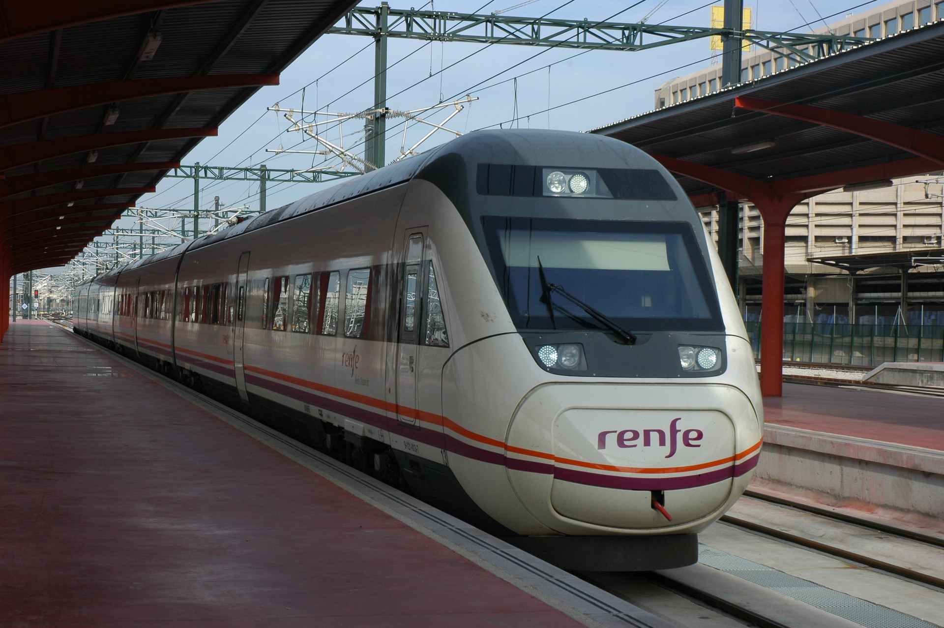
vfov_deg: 20.6
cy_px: 314
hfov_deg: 30.5
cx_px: 472
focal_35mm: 66
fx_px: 1729
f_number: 13
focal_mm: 44
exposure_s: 1/125
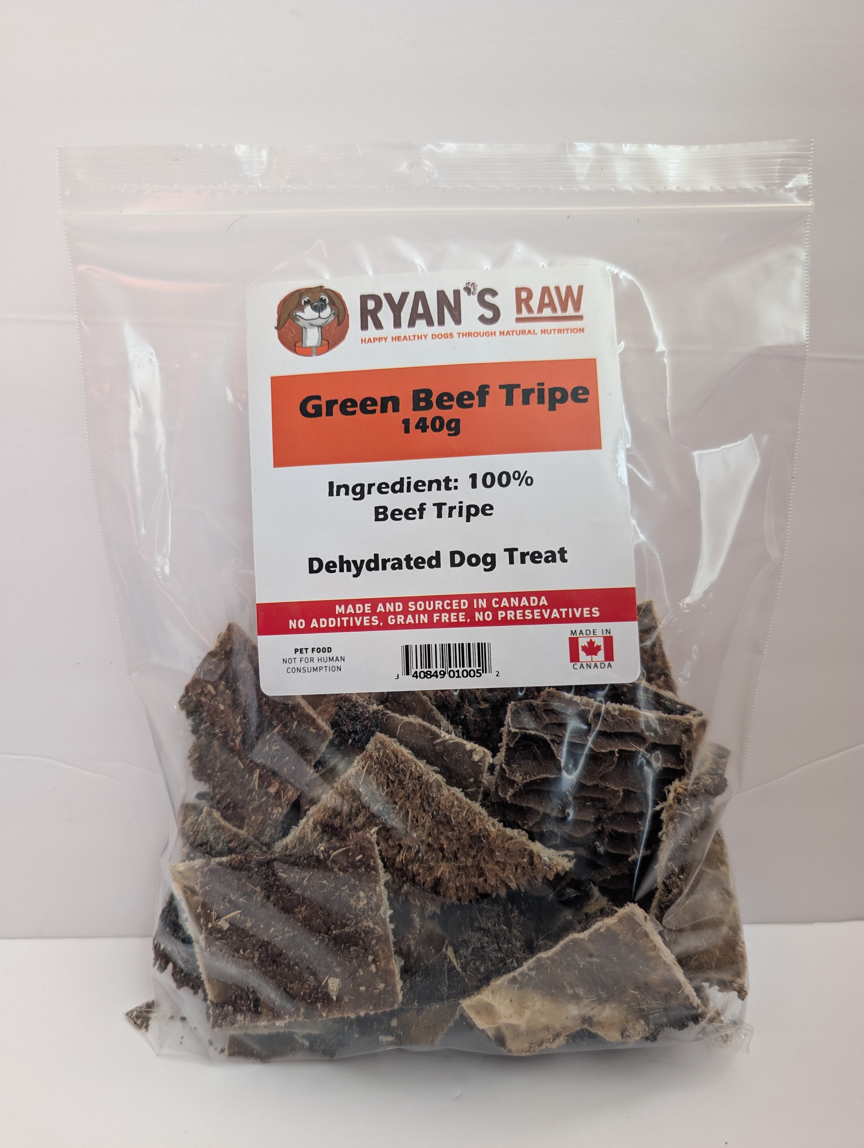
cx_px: 432
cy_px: 574
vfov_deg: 71.5
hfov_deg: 56.9
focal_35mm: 24
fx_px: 797
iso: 84
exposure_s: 1/23.8
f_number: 1.68
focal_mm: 6.9
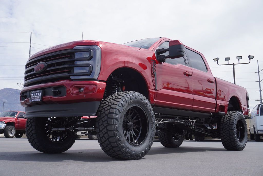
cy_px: 88
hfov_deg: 49.5
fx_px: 285
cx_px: 132
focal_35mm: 39
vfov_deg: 34.3
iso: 100
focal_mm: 26
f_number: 8
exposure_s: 1/200
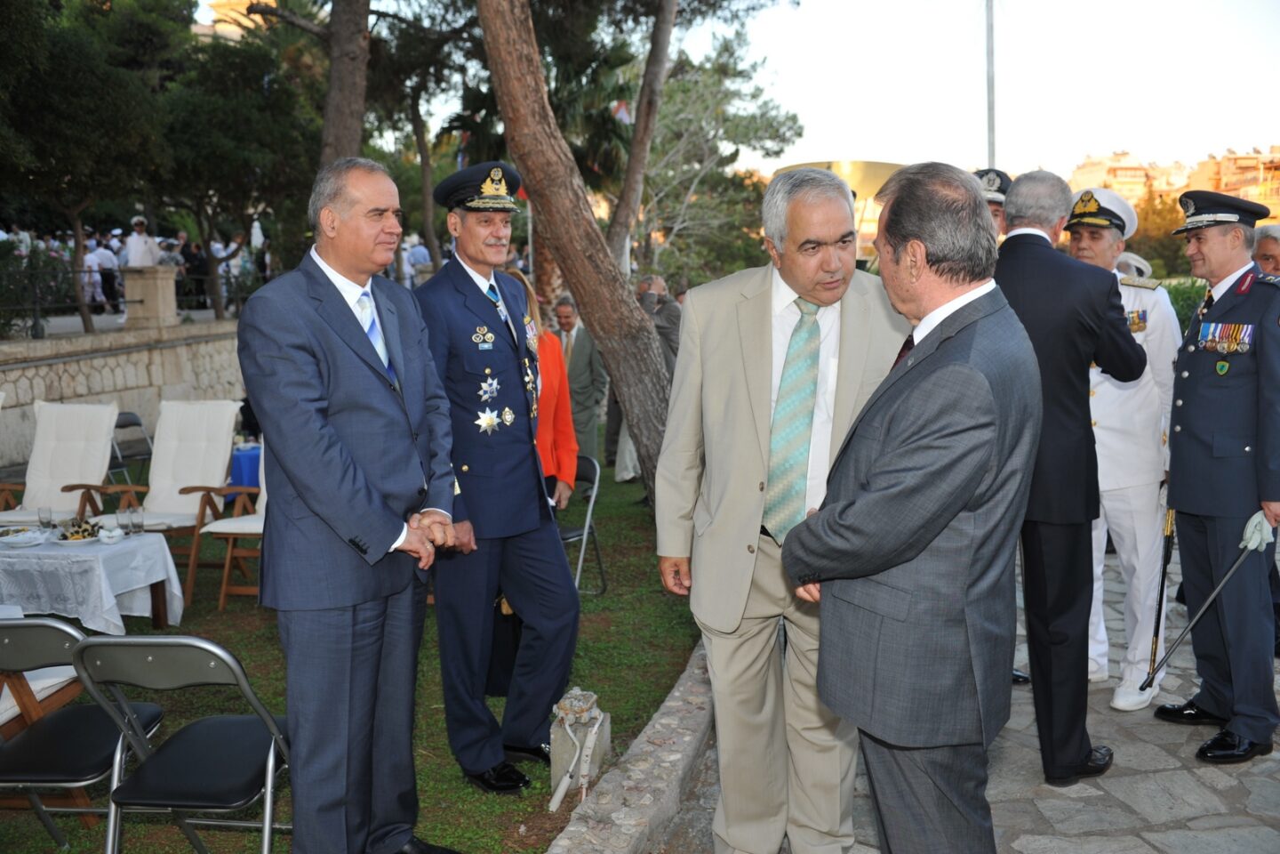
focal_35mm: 31
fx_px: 1102
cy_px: 427
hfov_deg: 60.3
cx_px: 640
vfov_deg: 42.3
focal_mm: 31
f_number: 4.5
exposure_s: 1/160
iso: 400
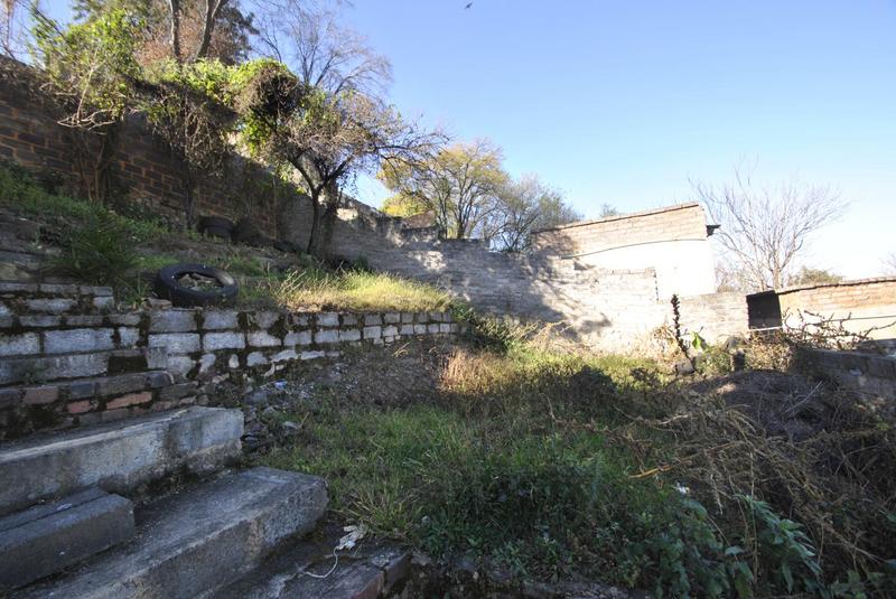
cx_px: 448
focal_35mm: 15
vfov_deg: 77.4
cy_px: 300
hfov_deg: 100.3
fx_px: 374
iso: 110
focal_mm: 10
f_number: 5.6
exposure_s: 1/125
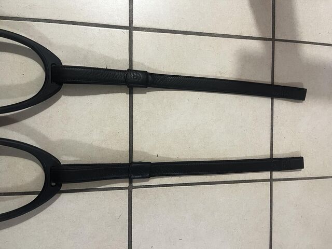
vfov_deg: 53.1
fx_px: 249
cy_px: 124
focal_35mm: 26
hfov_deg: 67.3
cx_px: 166
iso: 125
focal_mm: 5.1
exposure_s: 1/50
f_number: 1.6
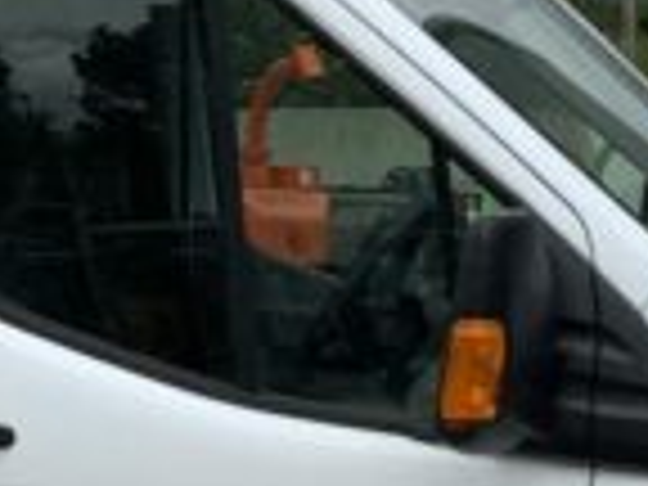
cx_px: -153
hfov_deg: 9.5
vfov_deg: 7.2
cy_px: 94
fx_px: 3856
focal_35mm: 206
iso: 16
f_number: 1.8
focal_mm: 3
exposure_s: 1/2427
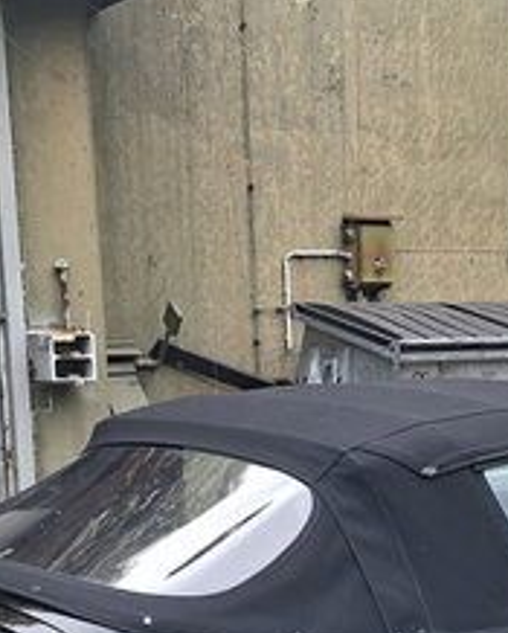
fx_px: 1482
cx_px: 319
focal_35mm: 79
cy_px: 627
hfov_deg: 19.4
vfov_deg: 23.2
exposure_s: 1/127
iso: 50
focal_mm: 5.54
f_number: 1.8
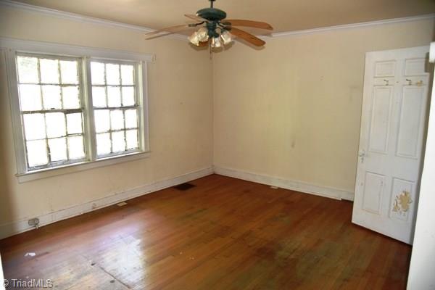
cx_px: 218
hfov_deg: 73.7
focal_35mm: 24
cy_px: 145
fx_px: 290
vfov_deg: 53.1
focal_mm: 24
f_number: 4
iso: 900
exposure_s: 1/60
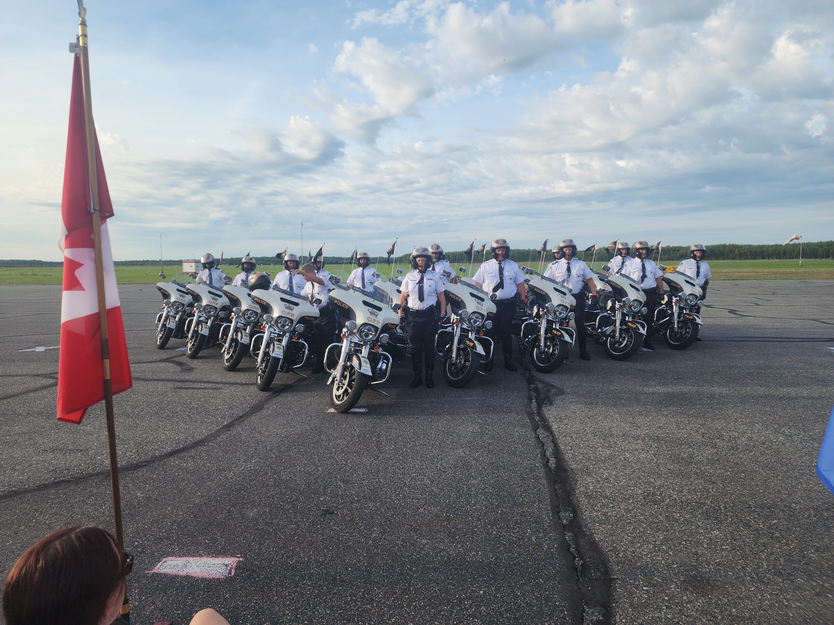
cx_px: 417
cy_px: 312
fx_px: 554
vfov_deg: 58.9
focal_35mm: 23
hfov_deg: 73.9
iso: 12
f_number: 1.8
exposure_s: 1/456
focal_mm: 6.4
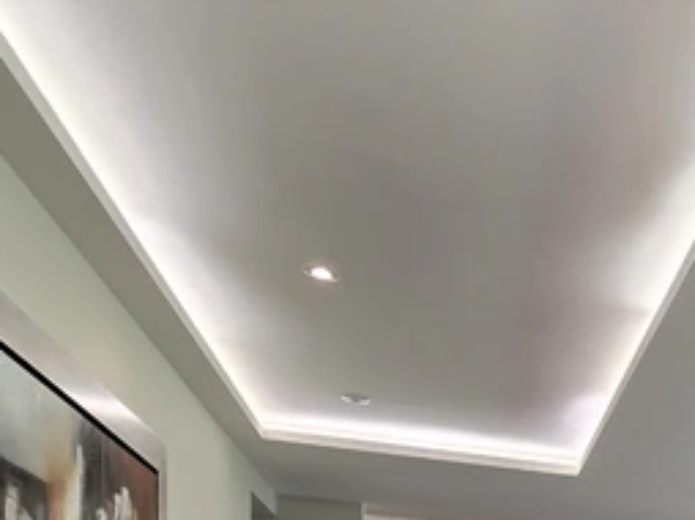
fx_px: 822
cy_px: 725
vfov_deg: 27.4
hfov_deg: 32.4
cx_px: 936
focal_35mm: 41
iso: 160
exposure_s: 1/60
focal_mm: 2.2
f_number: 2.2
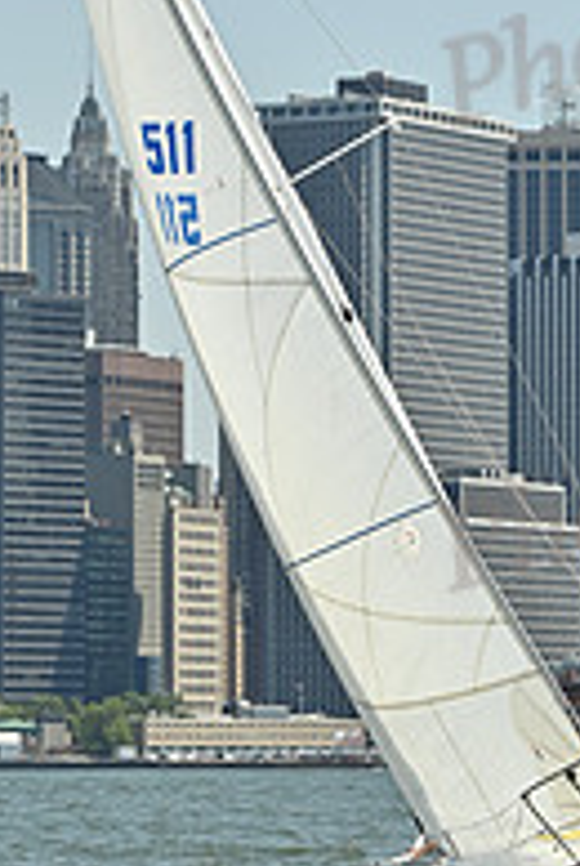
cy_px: 308
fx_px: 6188
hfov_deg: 5.4
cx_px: 212
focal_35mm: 257
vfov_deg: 8.0
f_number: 9
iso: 320
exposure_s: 1/1250
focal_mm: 86
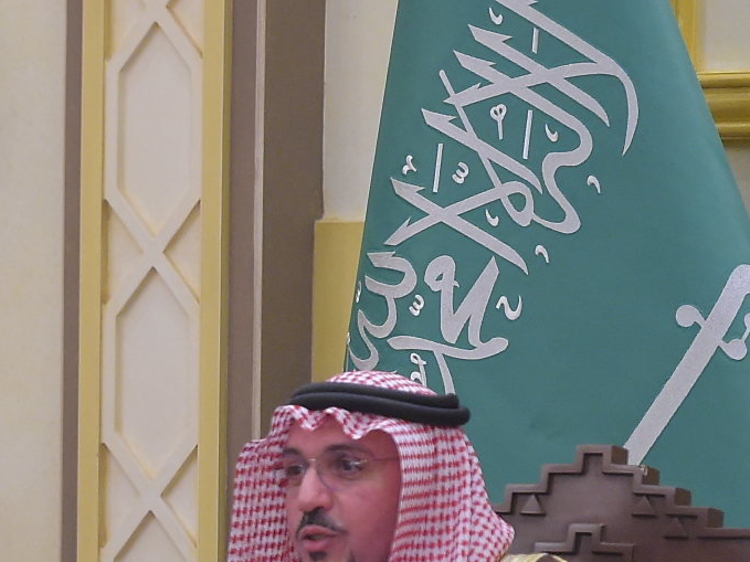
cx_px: -435
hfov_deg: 3.3
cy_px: 598
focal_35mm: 593
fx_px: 12846
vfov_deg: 2.5
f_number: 3.2
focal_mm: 170
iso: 4000
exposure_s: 1/250
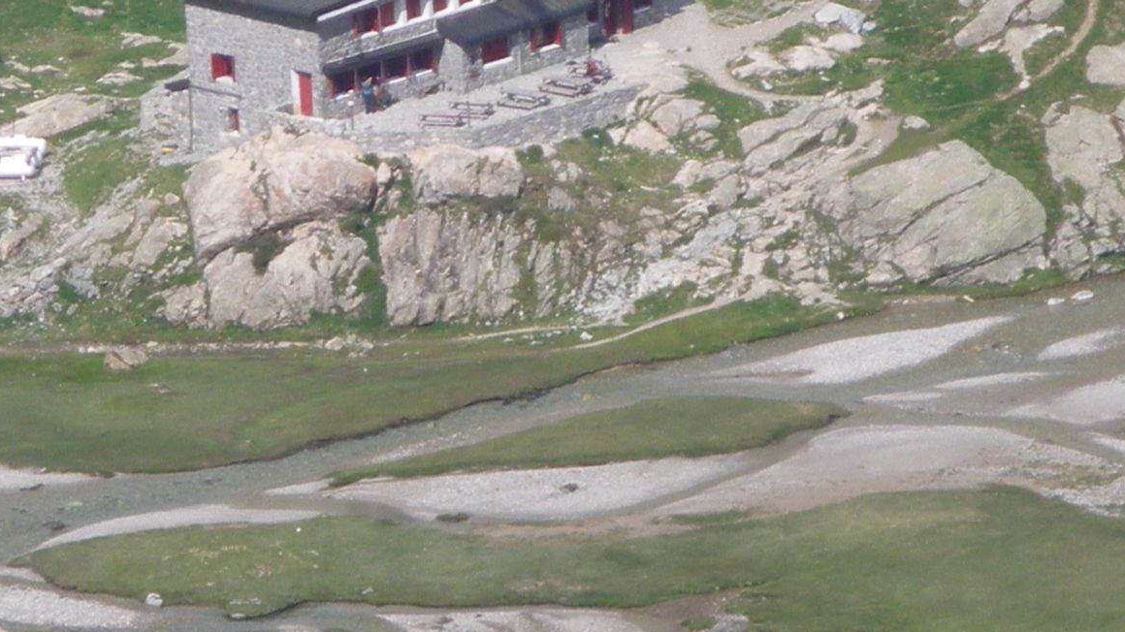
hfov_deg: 4.1
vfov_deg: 2.3
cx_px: 658
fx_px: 15688
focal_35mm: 526
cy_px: 245
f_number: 5.5
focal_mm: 25
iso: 64
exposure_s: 1/320
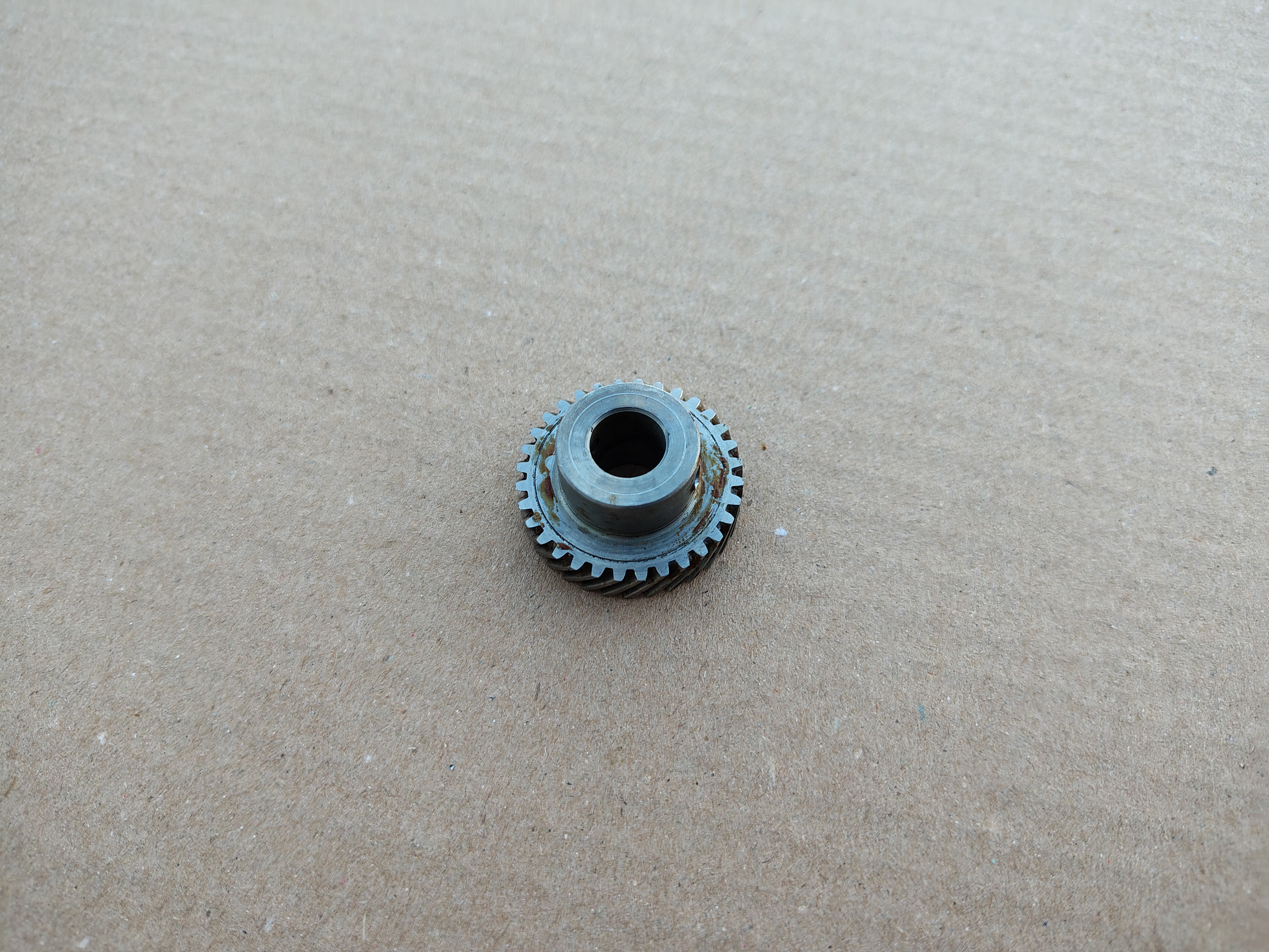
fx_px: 880
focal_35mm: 24
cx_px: 634
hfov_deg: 71.6
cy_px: 476
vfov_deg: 56.8
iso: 111
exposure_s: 1/111
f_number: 1.8
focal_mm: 5.56
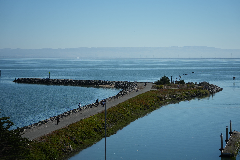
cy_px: 77
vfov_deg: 13.2
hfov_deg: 19.6
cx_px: 124
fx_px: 693
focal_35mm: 104
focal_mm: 99
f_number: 5.6
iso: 320
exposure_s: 1/3200
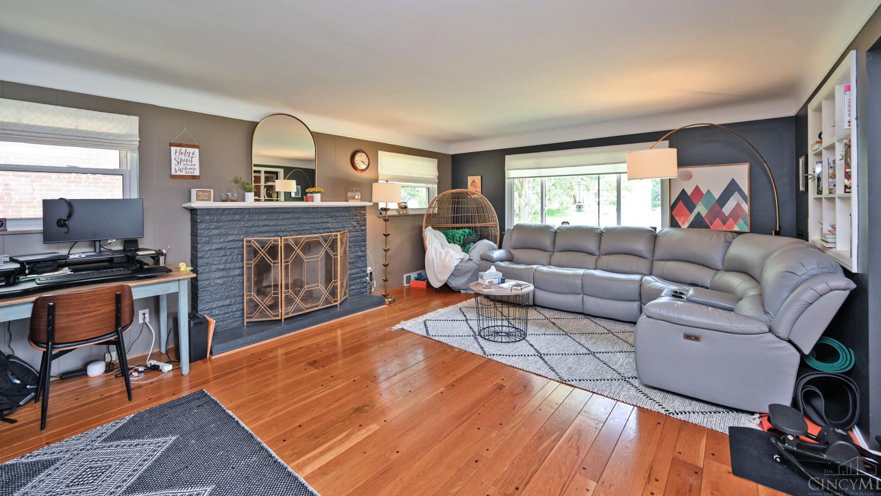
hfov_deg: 103.0
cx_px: 450
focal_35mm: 15
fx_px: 350
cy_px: 204
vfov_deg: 70.0
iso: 280
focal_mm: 14
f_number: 4
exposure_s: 1/60
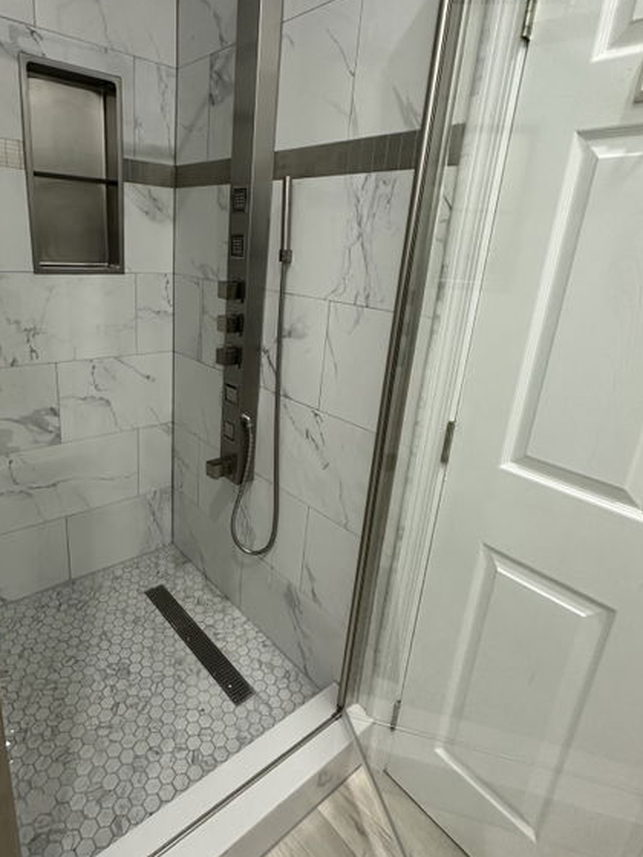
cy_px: 396
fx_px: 495
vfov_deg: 81.6
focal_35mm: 20
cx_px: 250
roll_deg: -4.1
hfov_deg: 65.2
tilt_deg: -17.2
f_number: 2.2
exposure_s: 1/60
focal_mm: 2.22
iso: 400
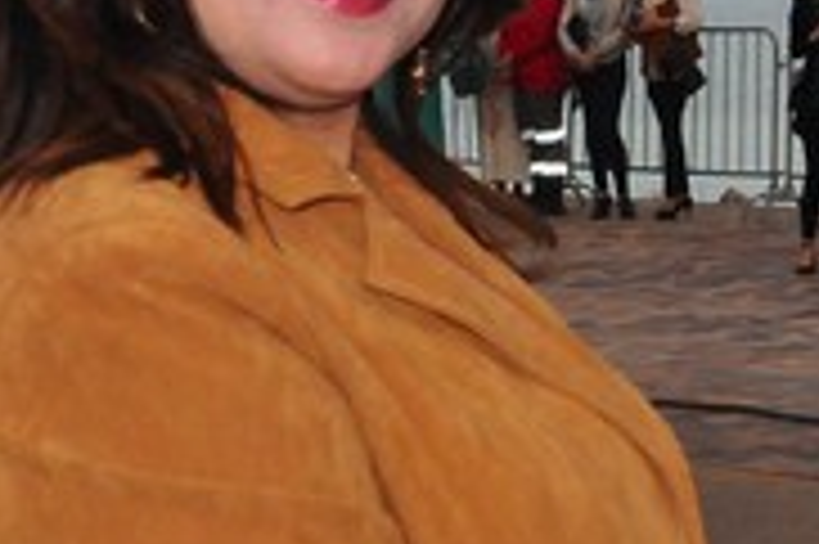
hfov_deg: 11.9
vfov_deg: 8.1
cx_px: 1028
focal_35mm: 169
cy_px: 79
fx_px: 3841
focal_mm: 30
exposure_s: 1/200
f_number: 25
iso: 1250
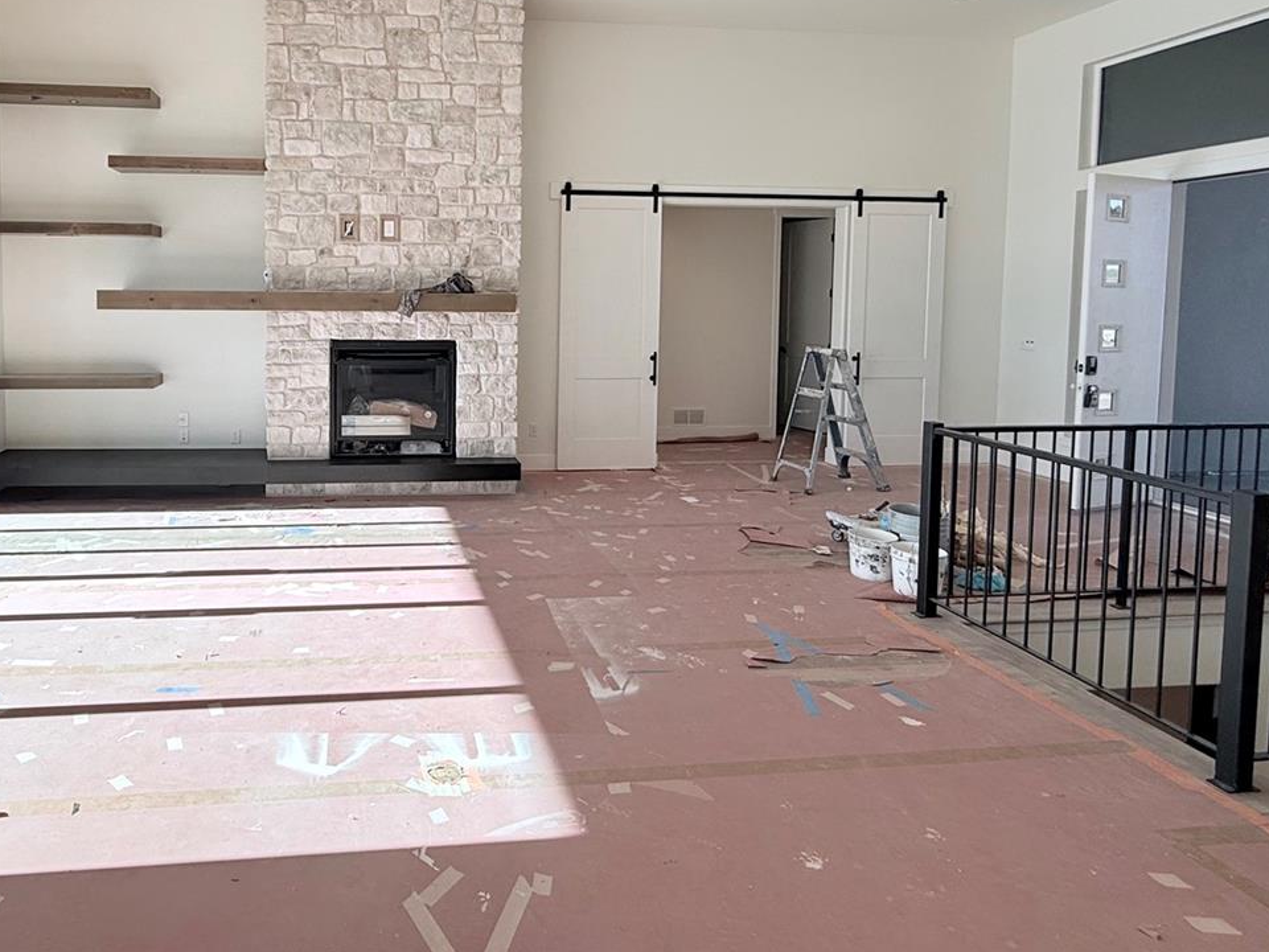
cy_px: 336
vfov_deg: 62.2
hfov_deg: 76.7
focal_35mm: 21
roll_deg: -1.1
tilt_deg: -2.9
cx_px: 431
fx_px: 770
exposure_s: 1/514
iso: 64
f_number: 2.2
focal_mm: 2.22
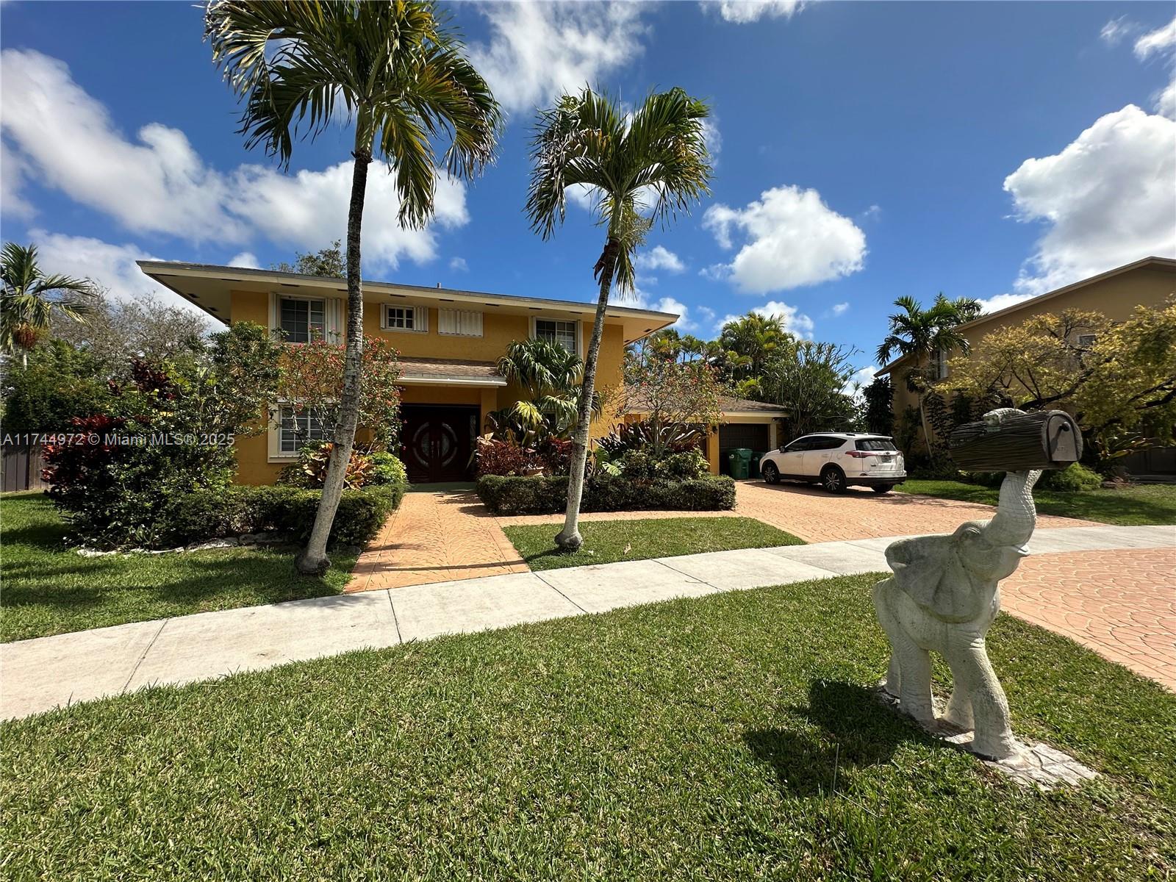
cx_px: 588
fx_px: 476
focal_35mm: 14
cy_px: 441
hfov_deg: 102.1
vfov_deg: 85.7
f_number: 2.2
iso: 40
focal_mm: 2.22
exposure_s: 1/2257
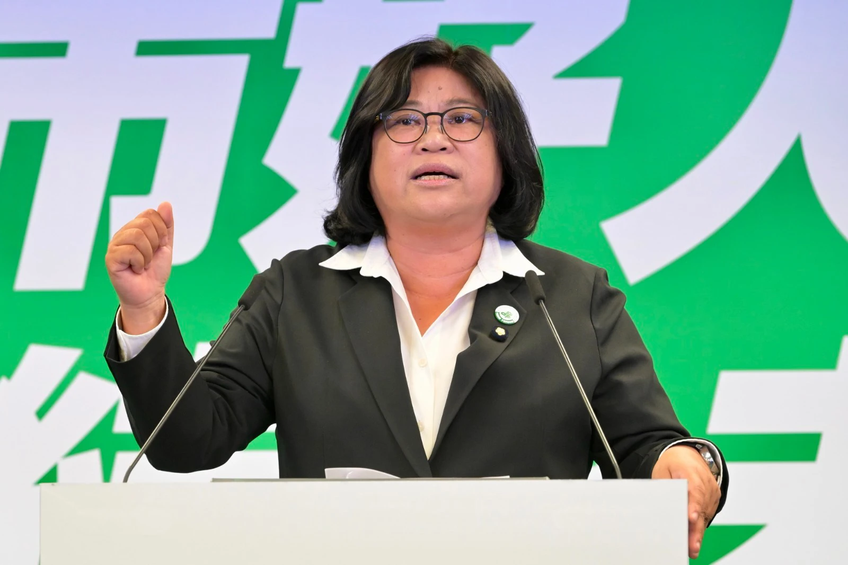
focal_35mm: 120
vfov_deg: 11.4
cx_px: 424
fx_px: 2826
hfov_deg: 17.1
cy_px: 282
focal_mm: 120
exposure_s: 1/200
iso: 2500
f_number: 5
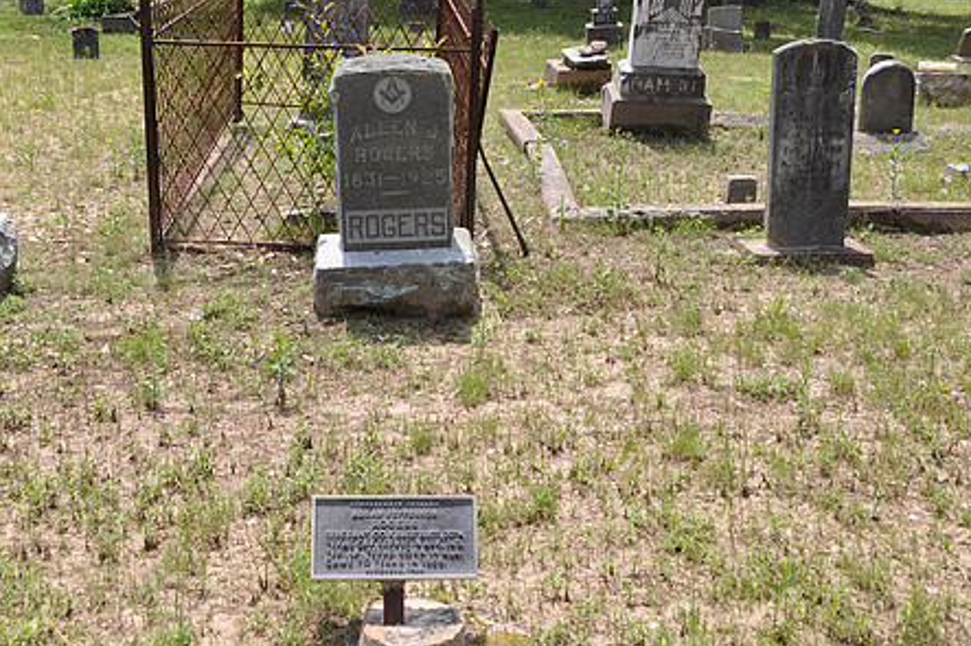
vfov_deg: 26.4
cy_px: 270
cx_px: 423
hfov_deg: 38.8
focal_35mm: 51
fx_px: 1375
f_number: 7.1
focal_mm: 26
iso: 200
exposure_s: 1/200
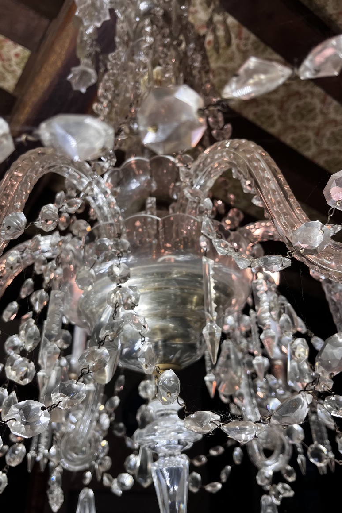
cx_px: 163
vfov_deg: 65.5
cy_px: 262
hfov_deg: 46.4
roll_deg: +1.8
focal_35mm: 28
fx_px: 399
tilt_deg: +32.6
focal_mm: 5.1
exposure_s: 1/471
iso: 50
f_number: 1.6
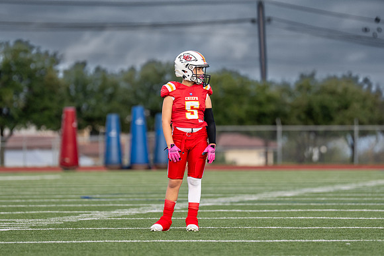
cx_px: 198
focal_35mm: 365
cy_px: 106
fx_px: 3889
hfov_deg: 5.7
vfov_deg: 3.8
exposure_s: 1/2000
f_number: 2.8
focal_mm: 200
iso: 400
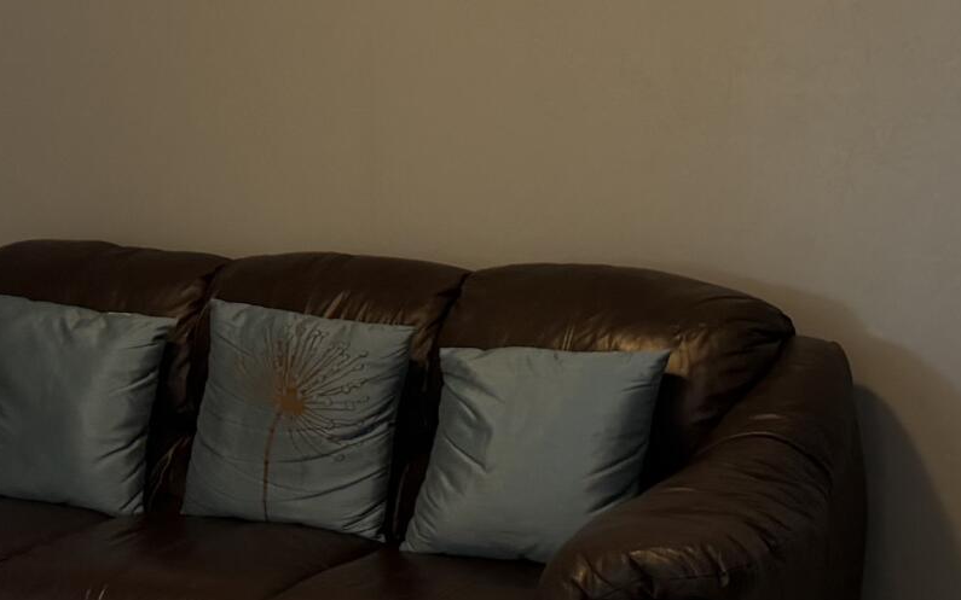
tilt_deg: -0.4
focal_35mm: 96
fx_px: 2514
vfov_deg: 13.5
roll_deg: -1.0
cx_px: 239
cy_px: 54
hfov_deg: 21.5
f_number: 1.78
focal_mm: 6.76
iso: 160
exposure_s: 1/60
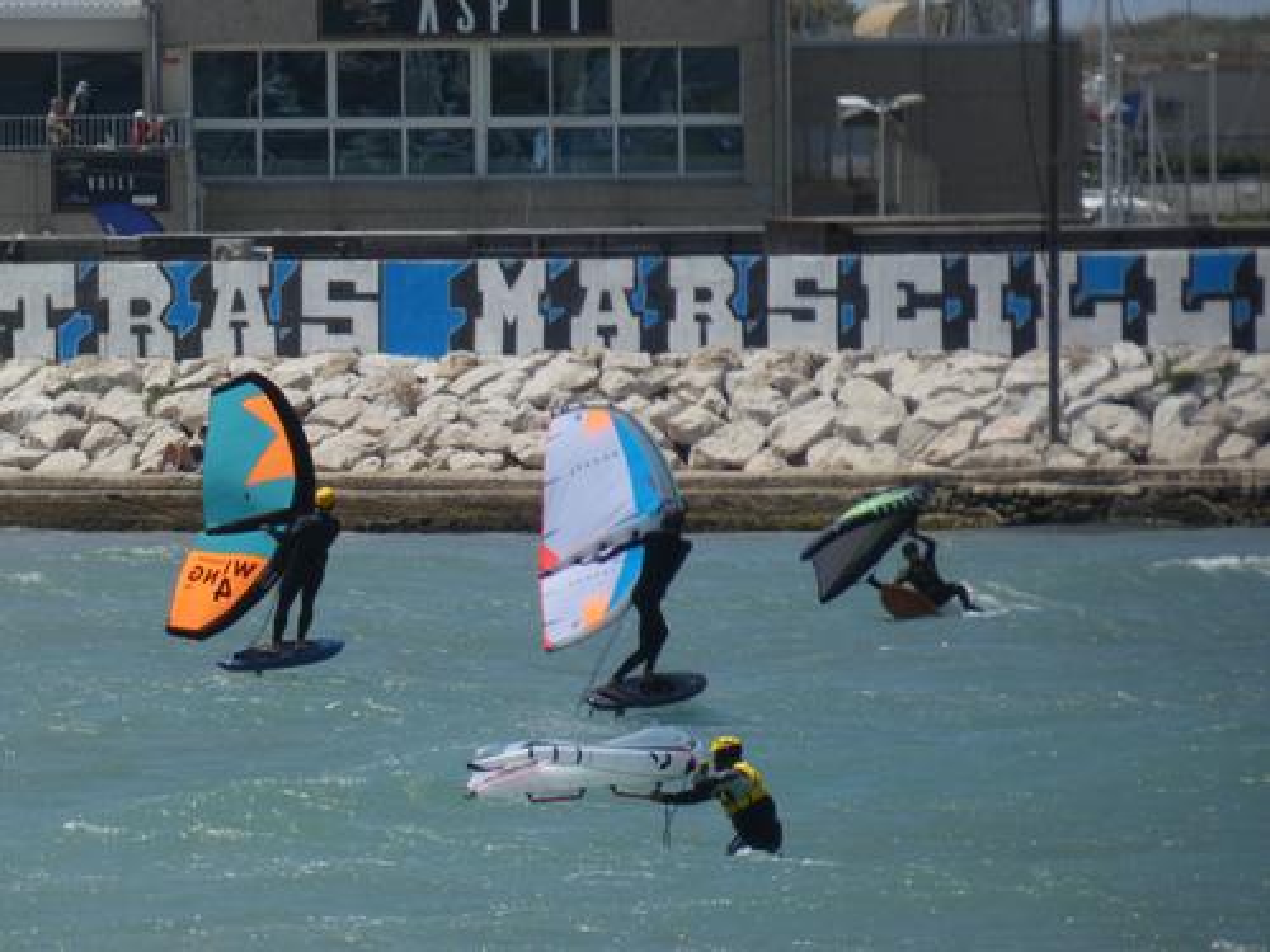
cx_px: 635
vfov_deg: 1.8
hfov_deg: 2.4
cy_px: 476
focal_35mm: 827
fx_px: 30341
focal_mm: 148.1
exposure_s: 1/1000
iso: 125
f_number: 5.6
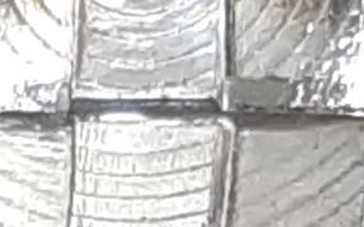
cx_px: -632
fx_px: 1983
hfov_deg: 9.0
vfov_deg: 6.4
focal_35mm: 200
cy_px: 413
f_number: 1.7
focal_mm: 3.93
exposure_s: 1/100
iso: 64
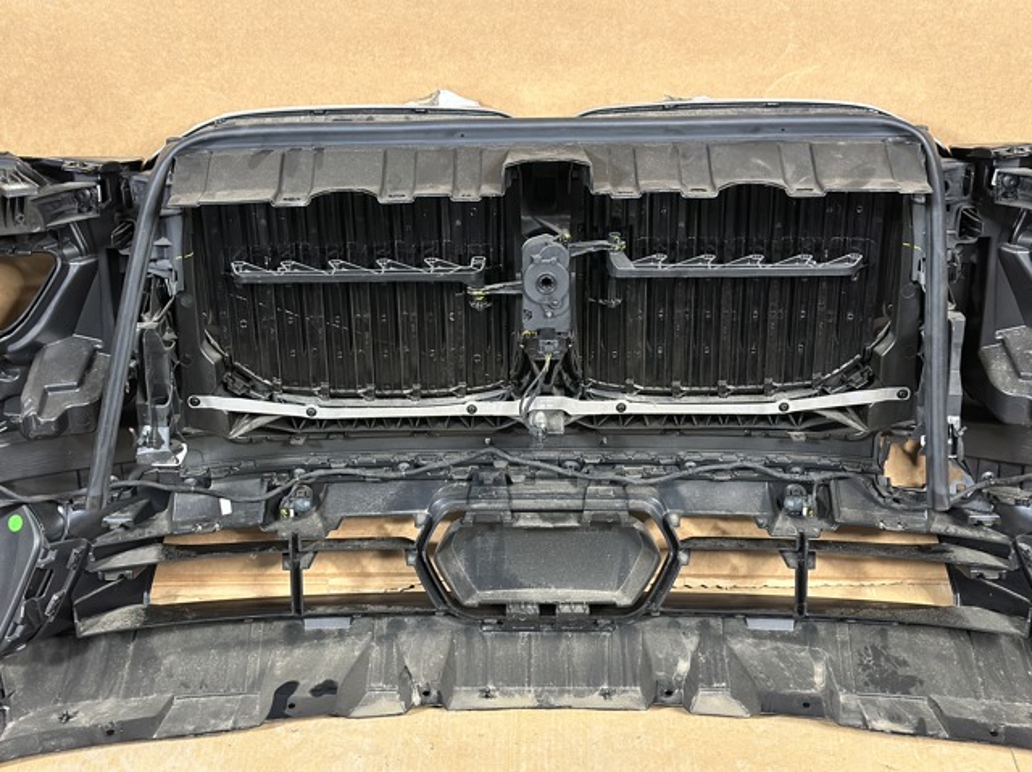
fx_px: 1430
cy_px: 386
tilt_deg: -33.8
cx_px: 516
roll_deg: +1.4
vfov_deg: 30.2
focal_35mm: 48
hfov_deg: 39.7
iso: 640
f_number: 1.78
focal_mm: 6.86
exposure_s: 1/33
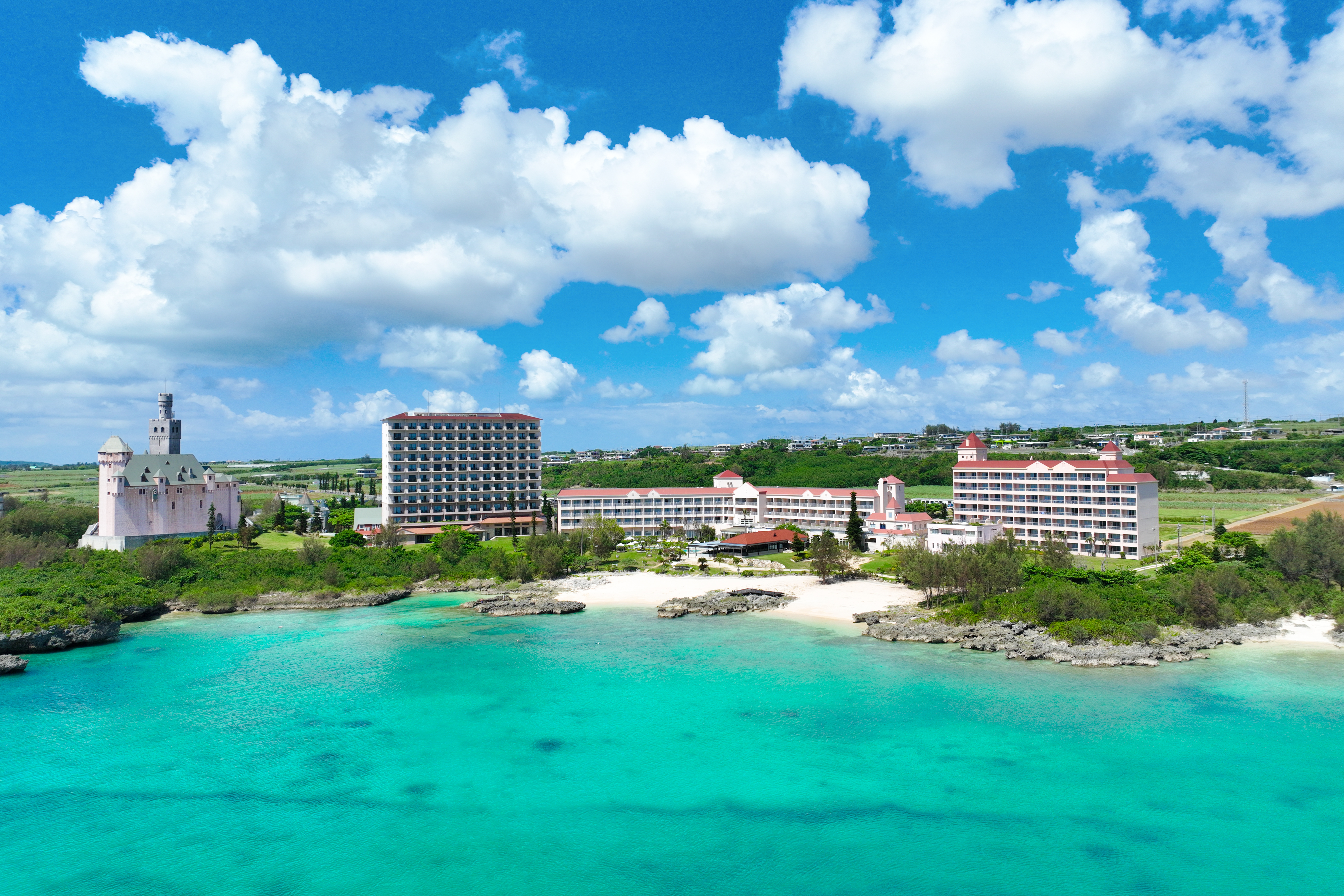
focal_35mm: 25
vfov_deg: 51.3
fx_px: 933
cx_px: 673
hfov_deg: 71.5
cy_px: 424
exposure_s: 1/2500
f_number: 2.8
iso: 100
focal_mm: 12.29
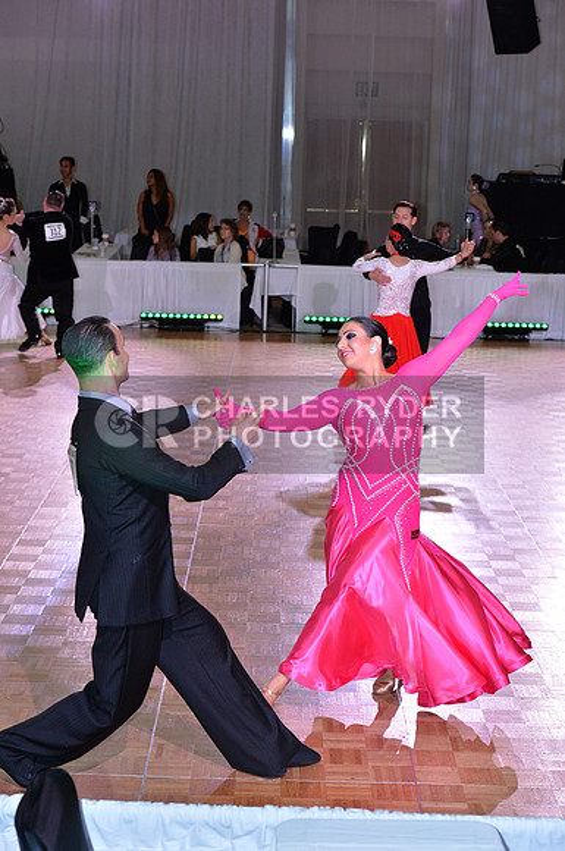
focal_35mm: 70
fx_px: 1653
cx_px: 282
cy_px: 426
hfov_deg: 19.4
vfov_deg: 28.9
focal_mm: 70
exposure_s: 1/250
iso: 2000
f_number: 6.3
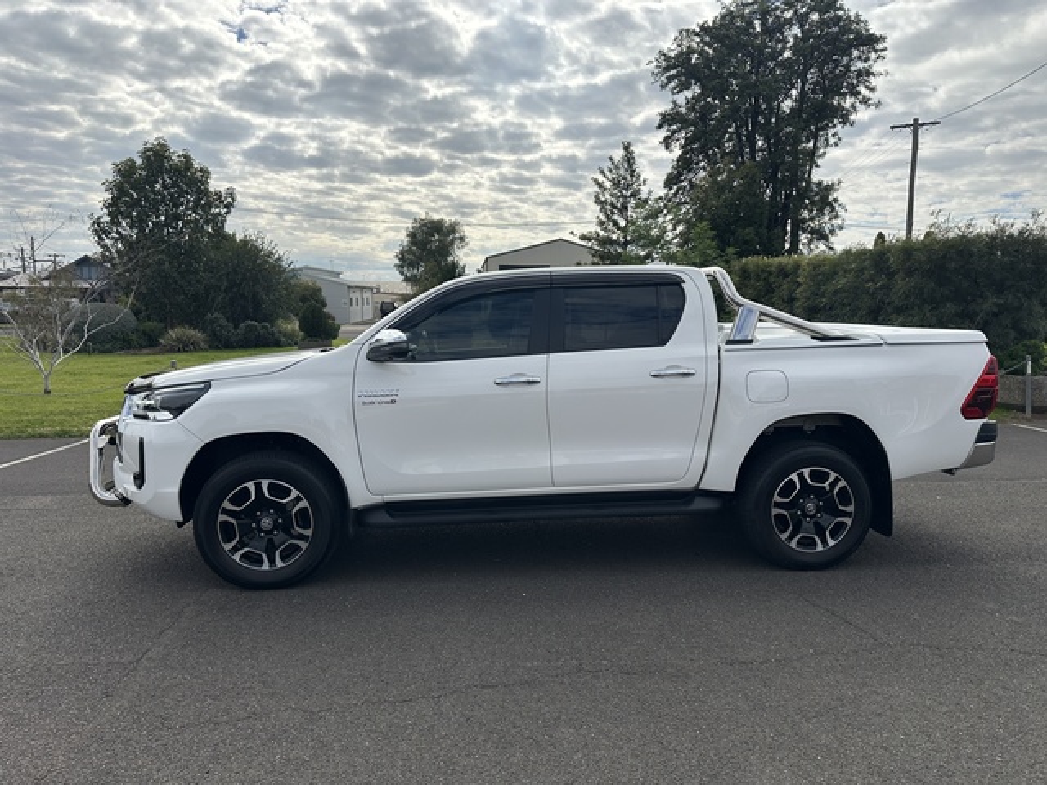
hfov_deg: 71.6
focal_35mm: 24
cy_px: 392
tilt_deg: -1.2
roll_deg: +0.2
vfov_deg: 56.8
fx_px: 726
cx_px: 524
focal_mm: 6.86
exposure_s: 1/6623
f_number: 1.78
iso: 80
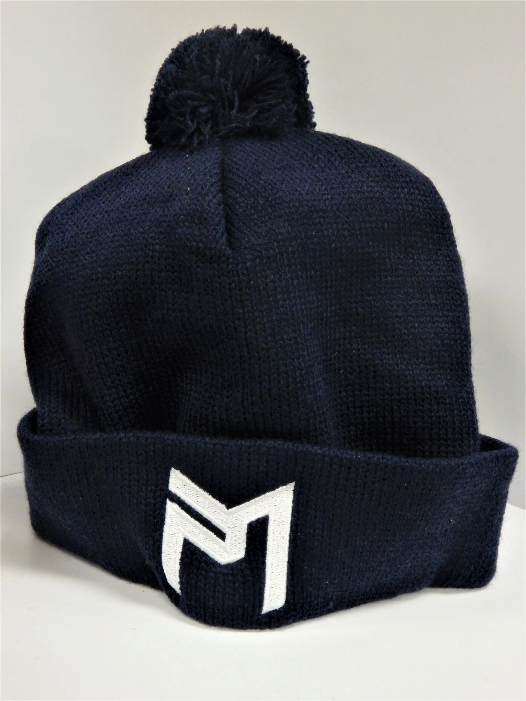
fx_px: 689
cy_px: 350
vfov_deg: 54.0
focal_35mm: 34
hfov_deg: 41.8
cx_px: 263
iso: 400
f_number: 3.3
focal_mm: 6.1
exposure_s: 1/50
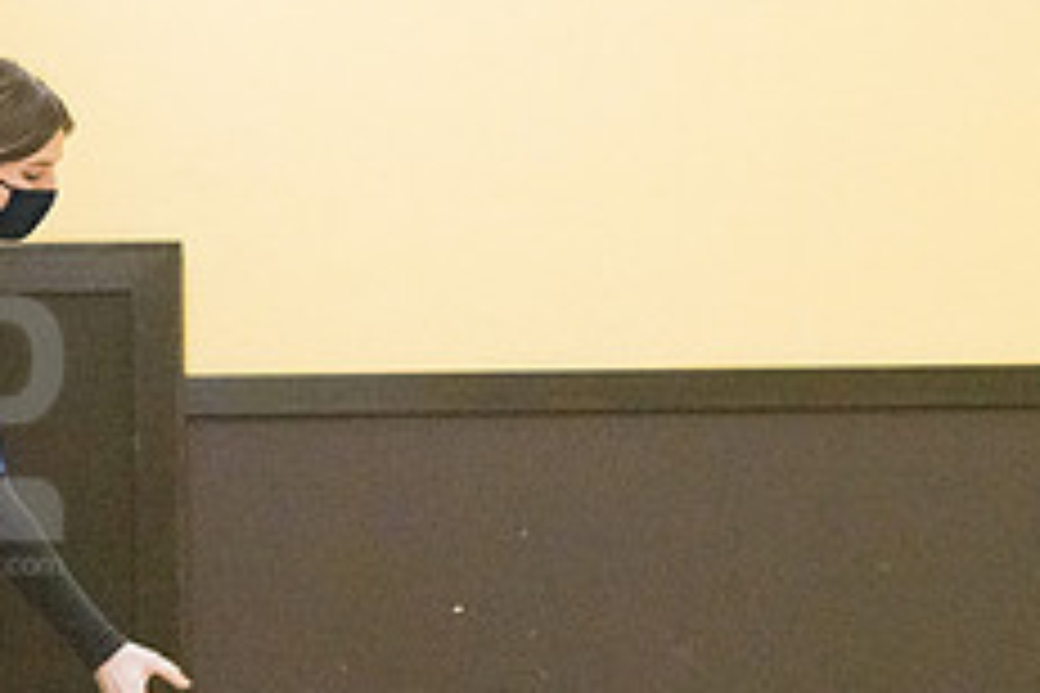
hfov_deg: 8.6
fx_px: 6904
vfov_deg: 5.7
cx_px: -72
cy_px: 421
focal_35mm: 239
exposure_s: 1/1000
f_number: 4.5
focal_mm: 95
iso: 10000
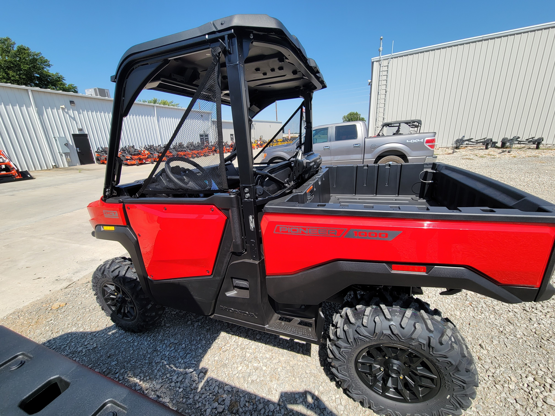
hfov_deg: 106.2
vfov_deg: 89.9
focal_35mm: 13
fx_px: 208
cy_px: 208
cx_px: 278
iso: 50
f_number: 2.2
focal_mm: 2.2
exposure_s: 1/1102
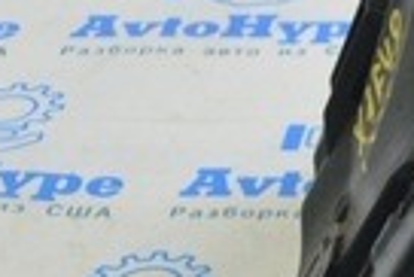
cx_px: 1032
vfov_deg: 5.5
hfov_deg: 7.7
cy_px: -135
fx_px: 2855
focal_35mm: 248
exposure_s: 1/20
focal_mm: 22
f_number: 5.6
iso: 400
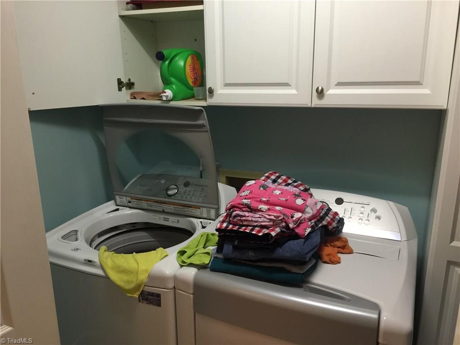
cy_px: 172
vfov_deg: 48.2
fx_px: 385
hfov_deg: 61.7
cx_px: 230
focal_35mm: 29
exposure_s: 1/15
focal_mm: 4.15
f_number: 2.2
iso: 100
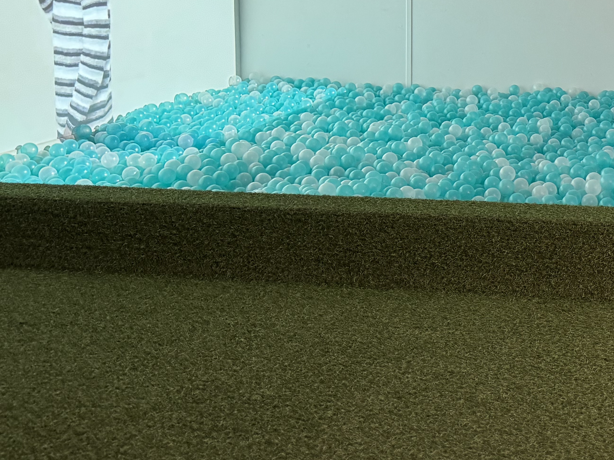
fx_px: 940
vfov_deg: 26.6
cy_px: 46
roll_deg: +1.0
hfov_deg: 33.5
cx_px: 594
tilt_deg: -6.6
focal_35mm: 53
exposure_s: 1/60
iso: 320
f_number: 1.78
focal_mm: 6.76
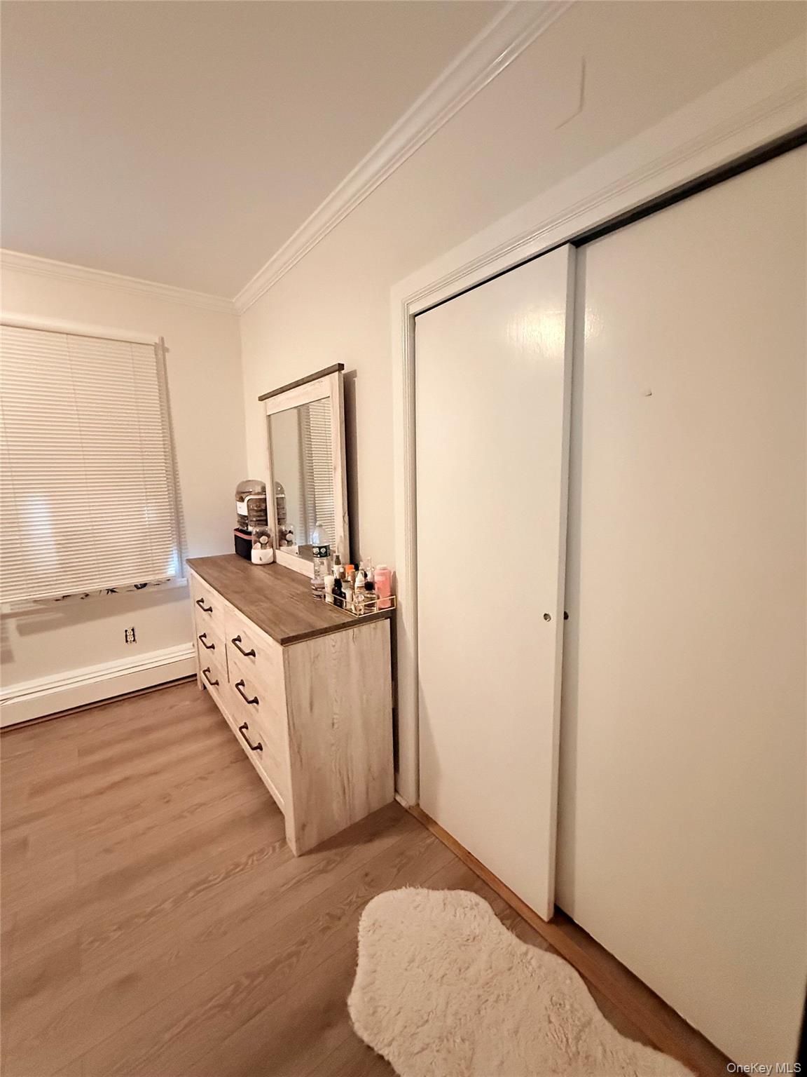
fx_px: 435
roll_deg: +1.6
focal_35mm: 14
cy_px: 538
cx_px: 404
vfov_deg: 102.1
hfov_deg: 85.7
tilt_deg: -7.3
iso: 1000
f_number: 2.2
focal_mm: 2.22
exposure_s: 1/60
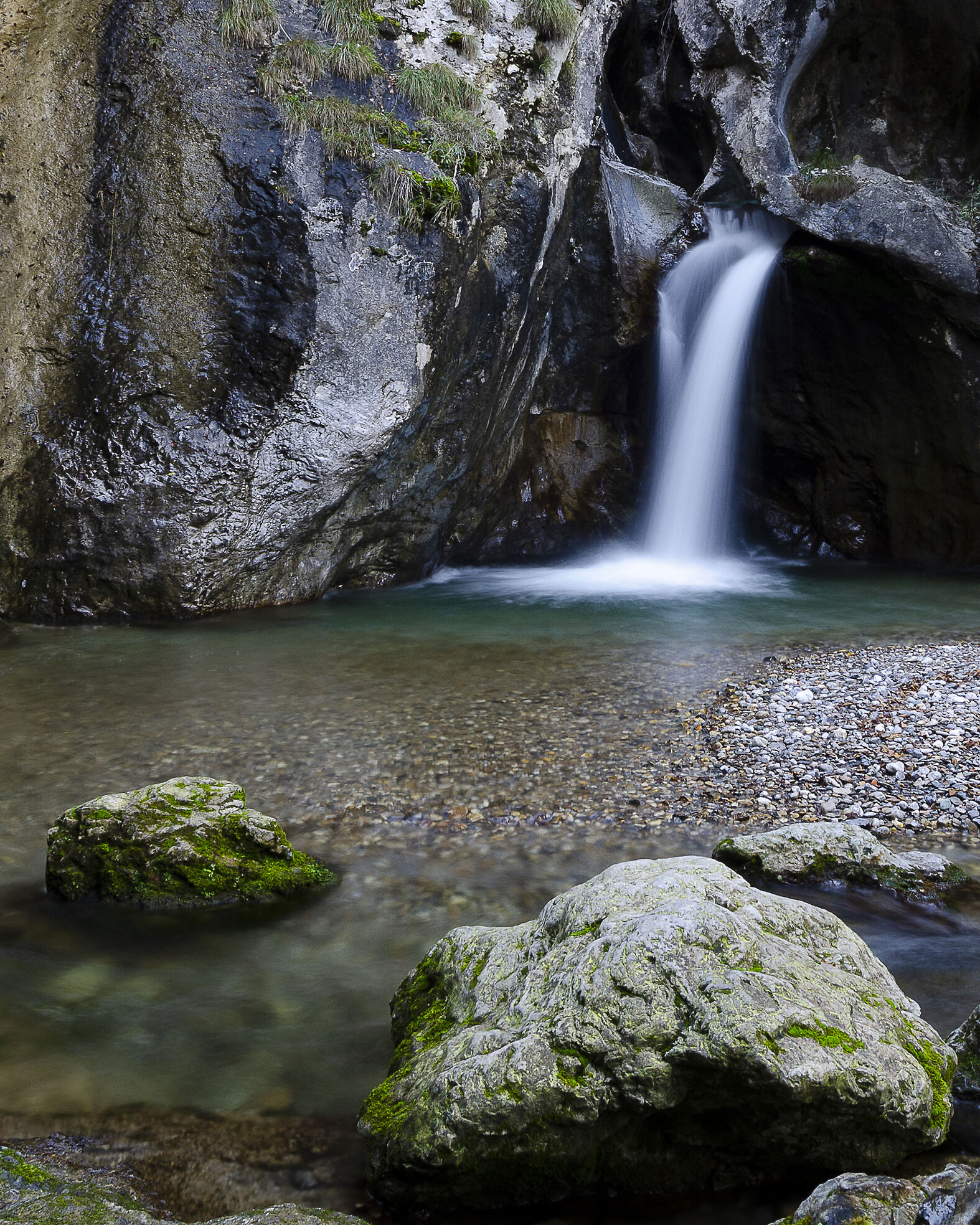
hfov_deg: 58.8
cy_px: 501
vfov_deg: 69.7
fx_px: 870
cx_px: 489
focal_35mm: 24
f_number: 13
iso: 100
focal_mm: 14
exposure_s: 1.6
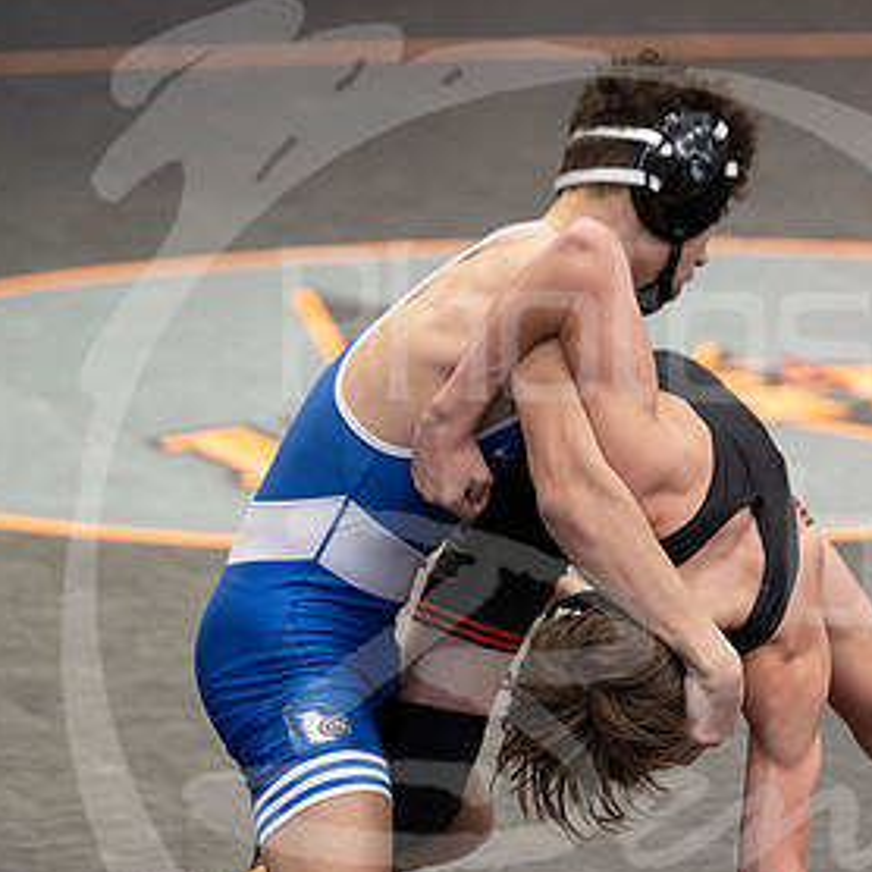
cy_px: 620
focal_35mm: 249
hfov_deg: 7.0
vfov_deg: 7.0
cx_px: 549
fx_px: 7096
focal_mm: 130
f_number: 2.8
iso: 3200
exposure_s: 1/1000
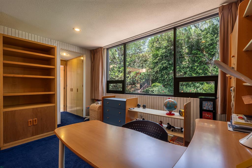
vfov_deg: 72.0
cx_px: 126
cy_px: 84
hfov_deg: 95.0
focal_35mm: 16
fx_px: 115
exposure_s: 1/20
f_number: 7.1
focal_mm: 11
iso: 100
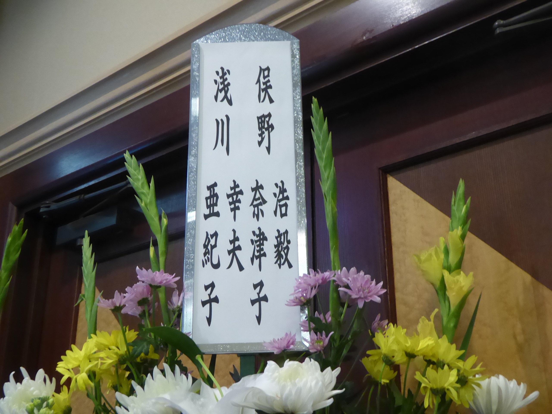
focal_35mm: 46
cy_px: 207
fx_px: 734
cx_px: 276
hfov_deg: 41.2
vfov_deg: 31.5
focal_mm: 7.8
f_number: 3.9
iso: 800
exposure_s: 1/50
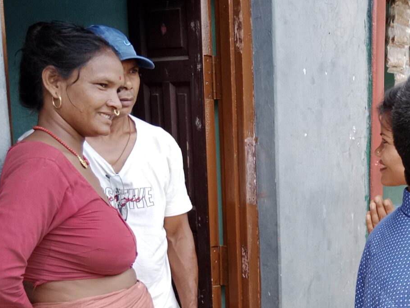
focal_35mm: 73
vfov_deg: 19.5
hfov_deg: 24.8
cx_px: 450
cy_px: 317
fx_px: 865
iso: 150
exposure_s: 1/100
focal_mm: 3.96
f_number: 1.8
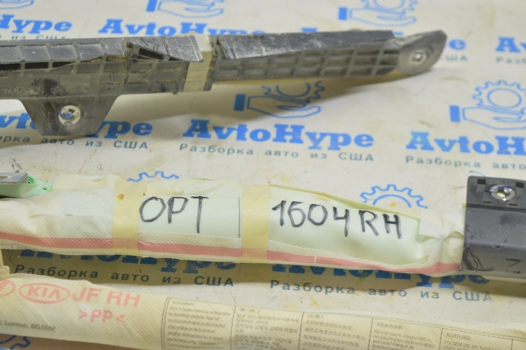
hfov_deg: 24.6
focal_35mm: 82
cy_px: 175
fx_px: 1204
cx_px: 263
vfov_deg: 16.5
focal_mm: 55
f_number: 5.6
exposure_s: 1/20
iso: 400
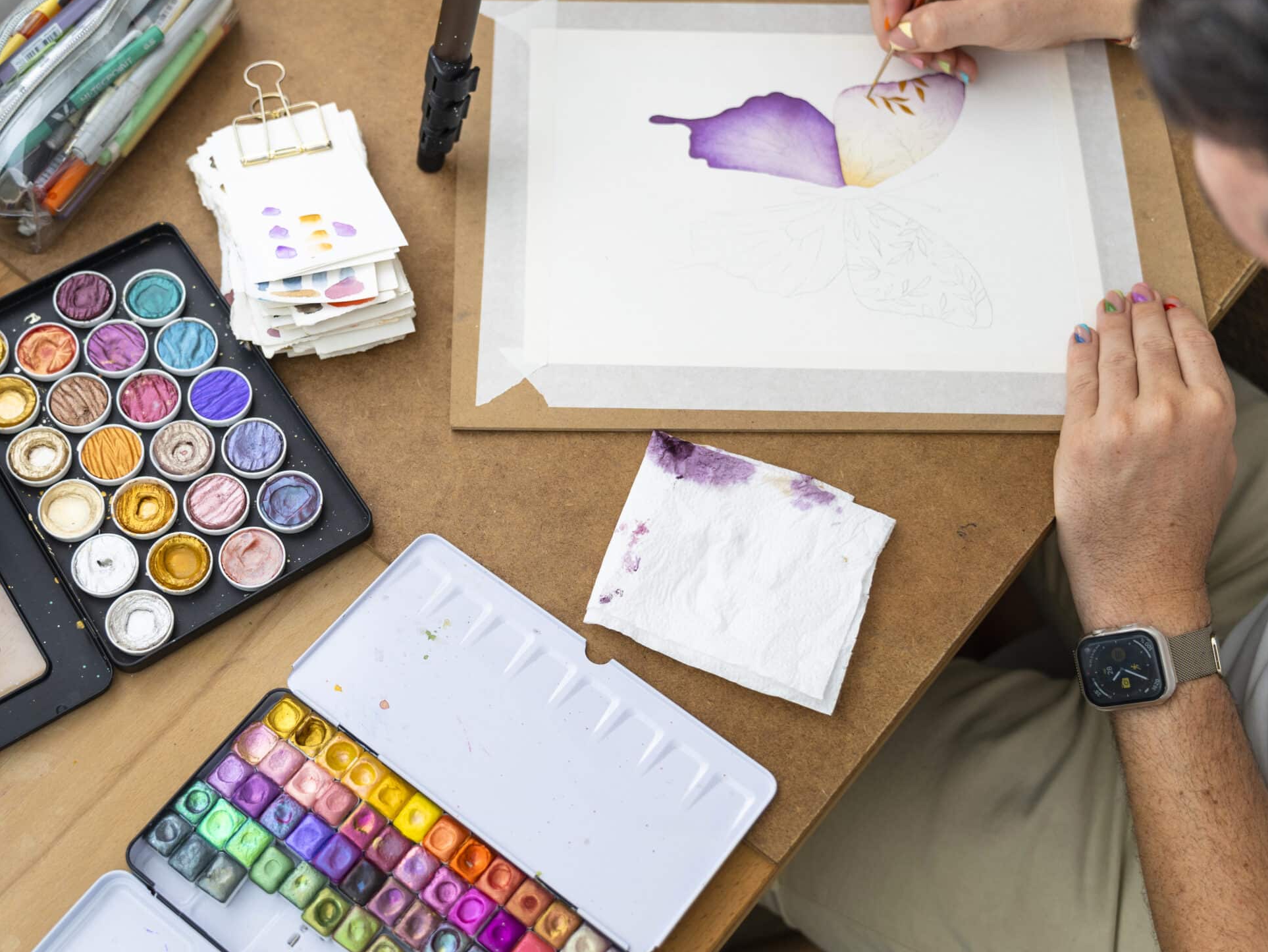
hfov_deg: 41.0
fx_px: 1685
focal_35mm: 46
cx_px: 505
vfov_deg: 31.5
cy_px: 555
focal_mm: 36
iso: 250
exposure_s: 1/200
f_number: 2.8
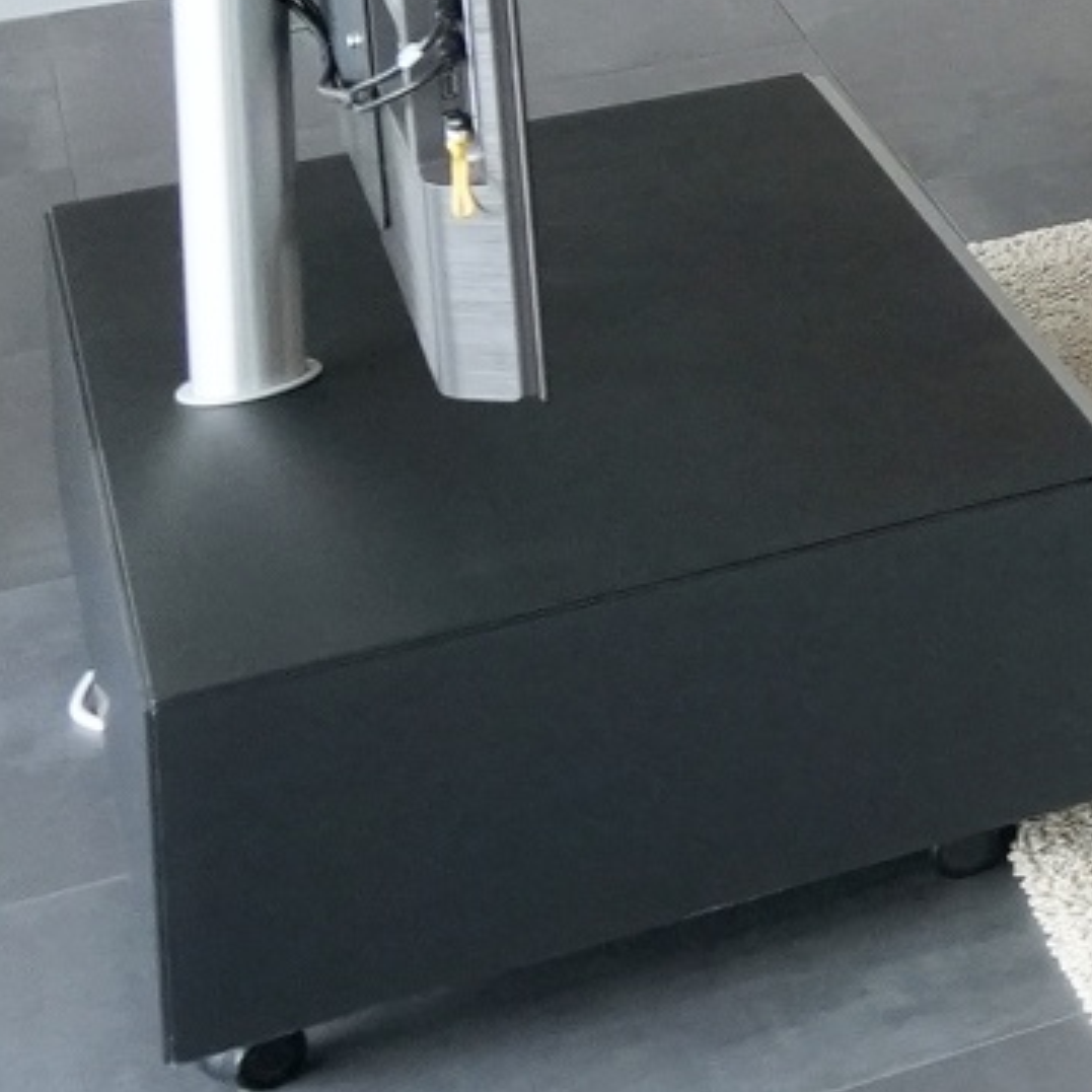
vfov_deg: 13.5
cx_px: 3693
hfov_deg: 9.6
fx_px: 4052
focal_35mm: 114
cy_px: -957
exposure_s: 1/160
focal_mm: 12.5
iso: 1250
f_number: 4
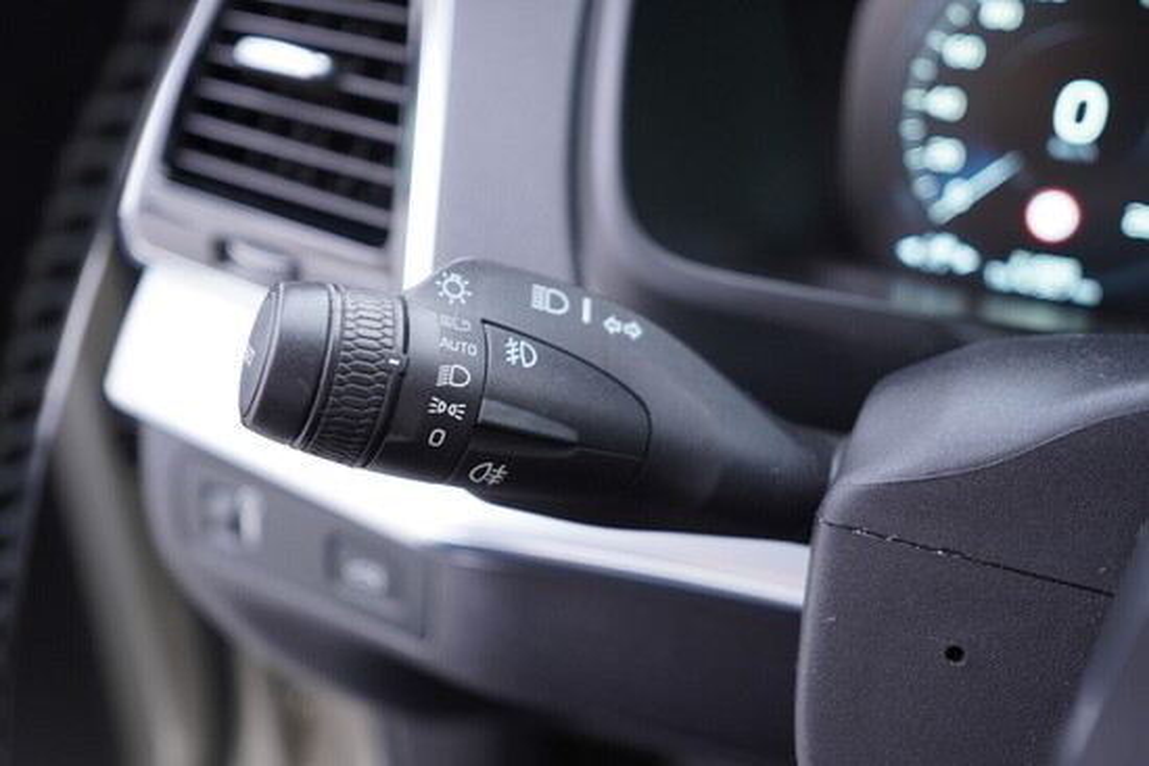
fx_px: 1149
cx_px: 574
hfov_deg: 53.1
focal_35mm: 36
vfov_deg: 36.9
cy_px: 383
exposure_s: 1/40
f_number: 2.8
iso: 320
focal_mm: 24
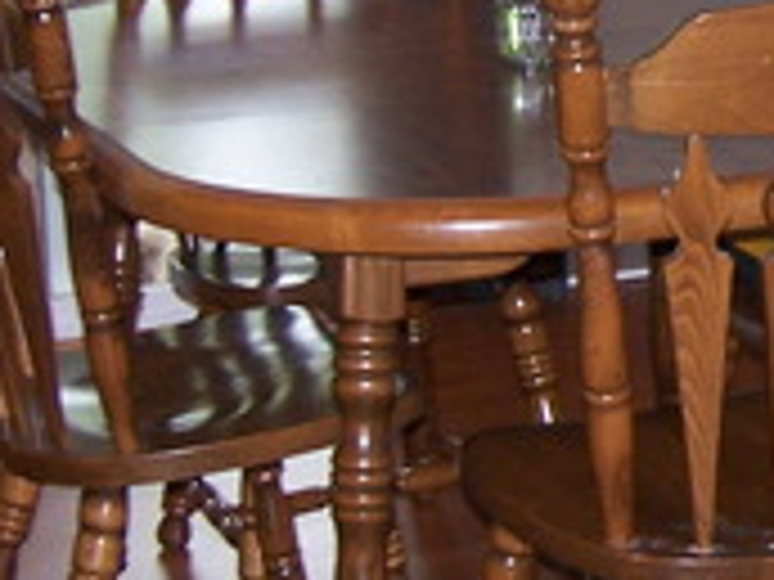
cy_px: 54
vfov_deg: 10.5
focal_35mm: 141
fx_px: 3153
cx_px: 1017
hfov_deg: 13.5
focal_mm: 6.3
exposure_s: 1/60
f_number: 2.8
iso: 140
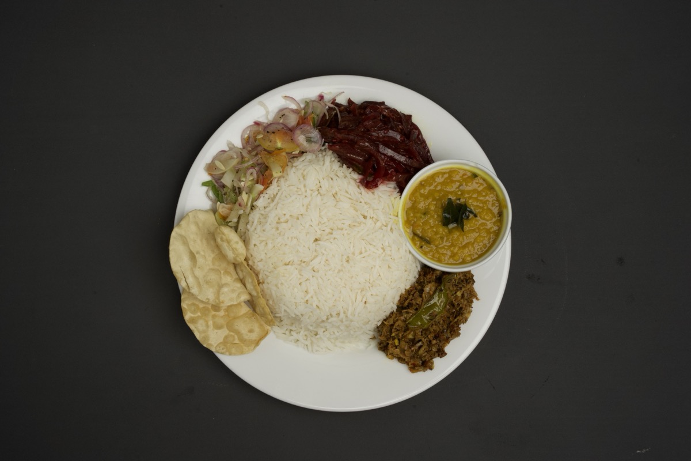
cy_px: 230
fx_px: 960
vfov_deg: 27.0
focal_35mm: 50
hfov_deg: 39.6
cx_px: 346
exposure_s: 1/250
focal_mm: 50
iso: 640
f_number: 16
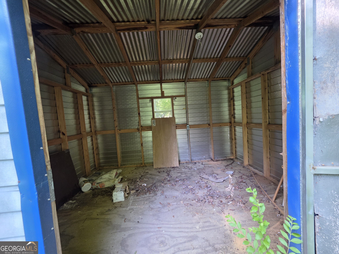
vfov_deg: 89.9
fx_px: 127
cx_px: 170
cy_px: 127
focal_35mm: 13
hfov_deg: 106.2
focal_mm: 2.2
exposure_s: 1/60
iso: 200
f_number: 1.9
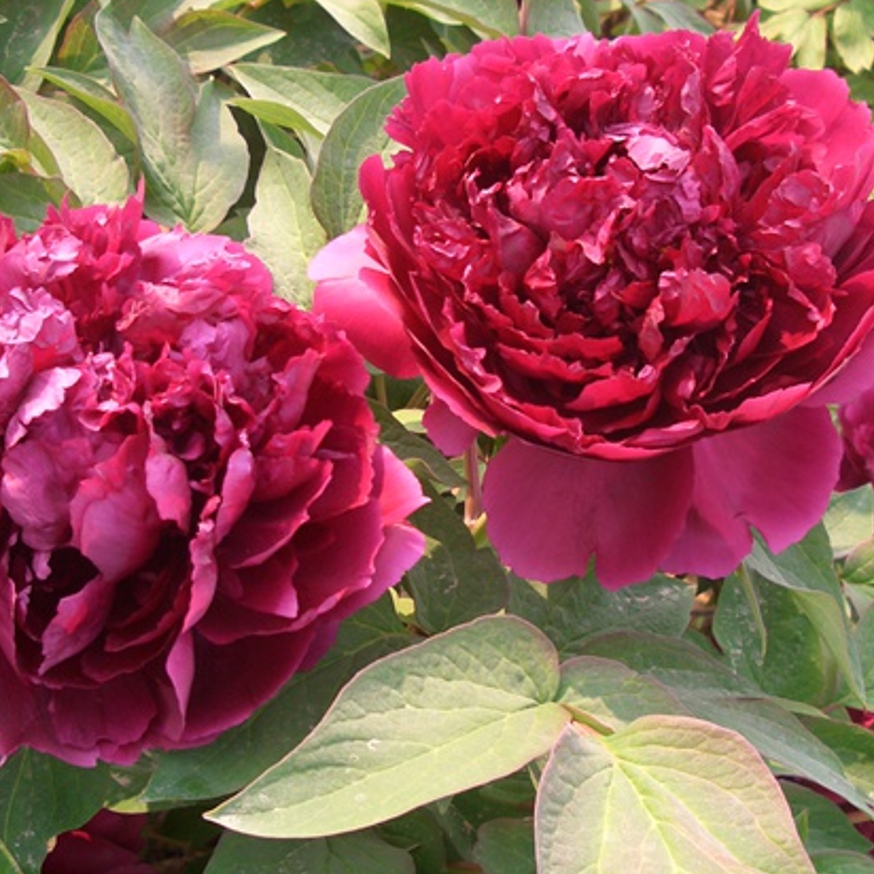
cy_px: 482
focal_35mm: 54
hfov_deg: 31.6
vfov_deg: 31.6
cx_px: 395
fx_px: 1543
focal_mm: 5.8
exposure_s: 1/250
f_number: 2.6
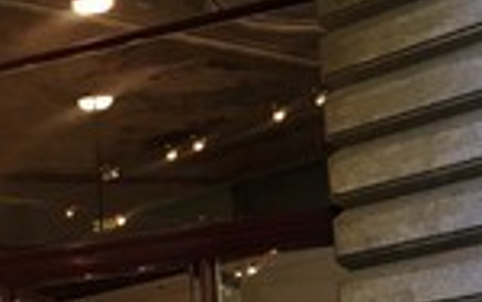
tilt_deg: +10.3
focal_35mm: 123
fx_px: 1617
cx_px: -251
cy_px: 292
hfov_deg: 15.6
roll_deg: +0.9
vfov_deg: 10.6
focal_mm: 4.15
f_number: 2.2
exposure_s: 1/33
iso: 32
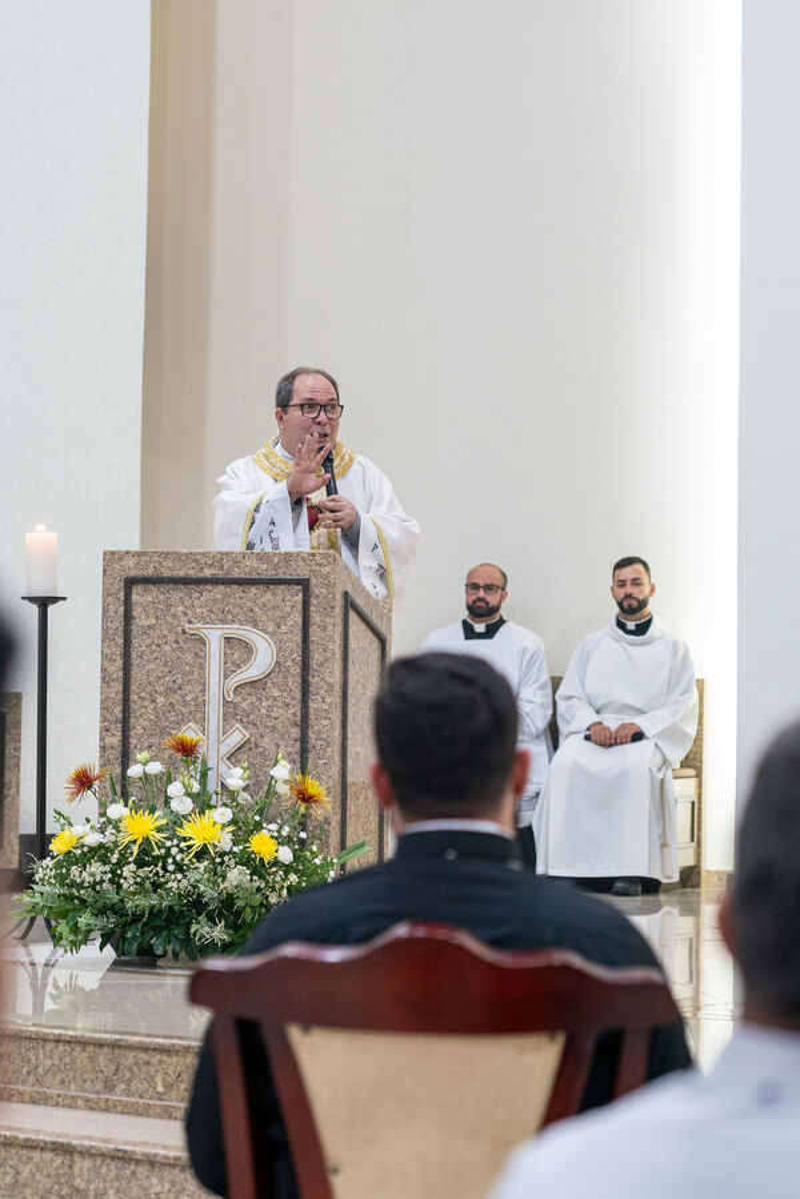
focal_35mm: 105
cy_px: 600
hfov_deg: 13.0
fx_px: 3500
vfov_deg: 19.5
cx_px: 400
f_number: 2.8
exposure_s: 1/125
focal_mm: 70
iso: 1600
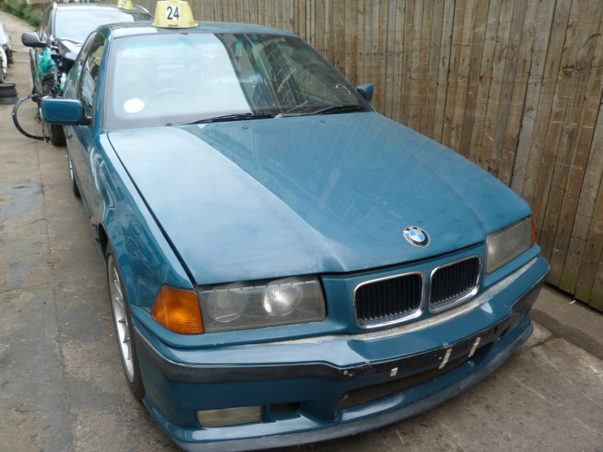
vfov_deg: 51.4
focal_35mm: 27
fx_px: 470
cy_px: 219
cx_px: 300
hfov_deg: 65.3
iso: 80
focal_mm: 4.5
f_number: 2.8
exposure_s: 1/100
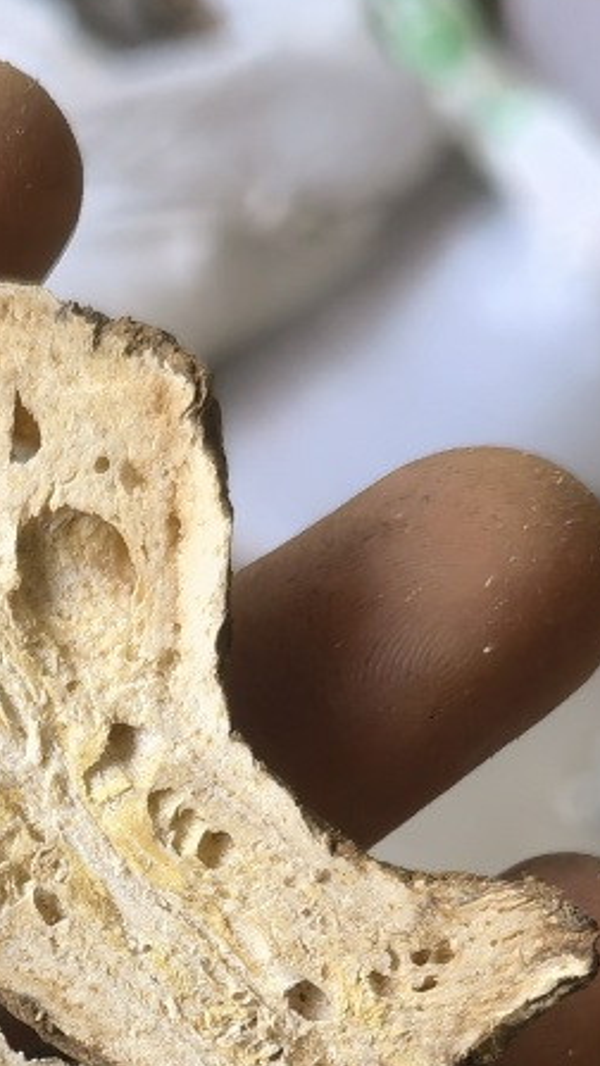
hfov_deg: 16.2
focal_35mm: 70
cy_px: 1158
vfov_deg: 27.7
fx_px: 1980
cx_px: -205
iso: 400
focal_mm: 5.54
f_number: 1.8
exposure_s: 1/166
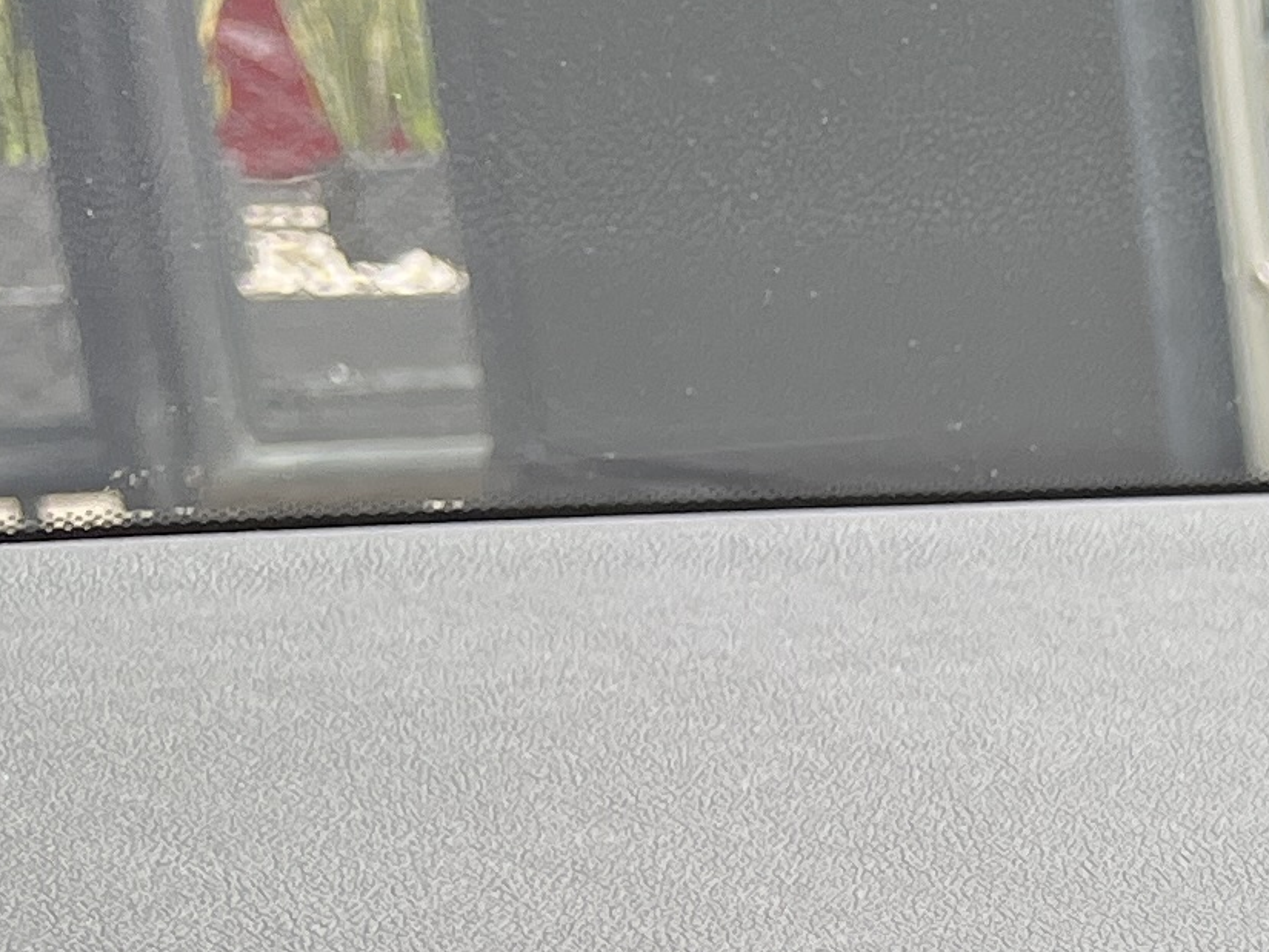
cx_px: 2767
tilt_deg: -21.8
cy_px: 1867
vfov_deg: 10.7
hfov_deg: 12.9
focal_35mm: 127
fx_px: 4656
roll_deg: -0.9
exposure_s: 1/122
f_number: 1.6
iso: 64
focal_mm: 5.1
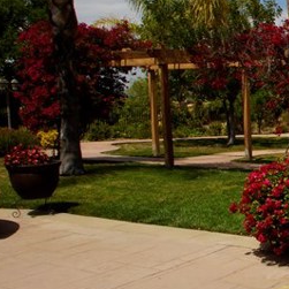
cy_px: 147
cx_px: 428
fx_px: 491
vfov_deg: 32.8
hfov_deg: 25.3
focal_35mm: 52
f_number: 14
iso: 100
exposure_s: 1/125
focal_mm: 10
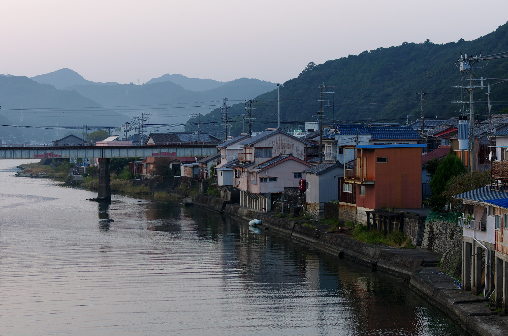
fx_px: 1155
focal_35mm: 82
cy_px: 168
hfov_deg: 24.8
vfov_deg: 16.6
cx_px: 254
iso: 100
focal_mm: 55
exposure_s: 1/100
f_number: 2.8
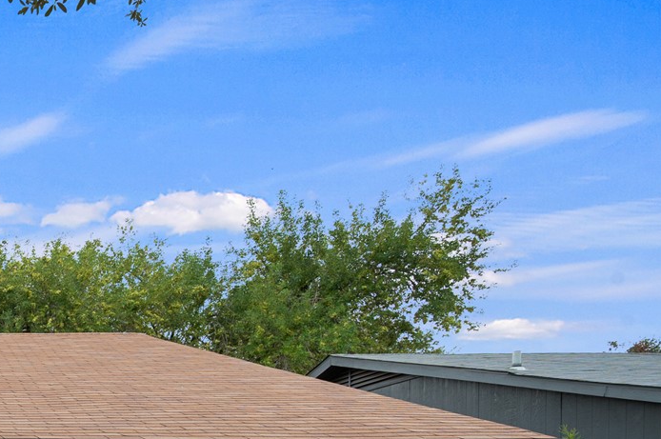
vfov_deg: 23.5
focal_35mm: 49
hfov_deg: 28.0
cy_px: 613
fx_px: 891
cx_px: -320
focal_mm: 15.5
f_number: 8
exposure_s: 1/20
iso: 100
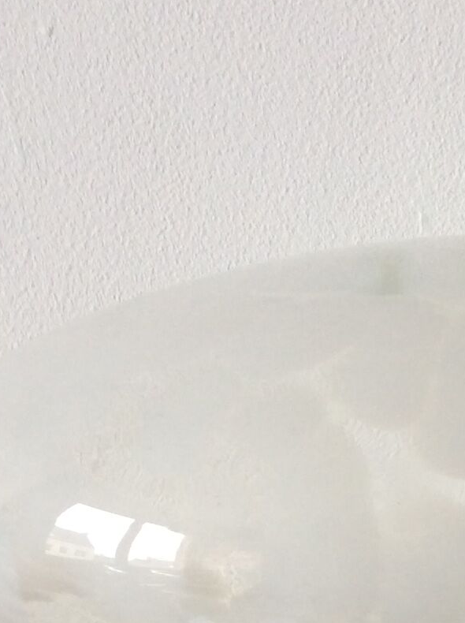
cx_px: 477
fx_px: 1886
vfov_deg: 17.4
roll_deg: +2.1
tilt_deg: -20.5
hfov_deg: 13.8
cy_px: 840
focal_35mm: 105
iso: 40
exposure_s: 1/33
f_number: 2.4
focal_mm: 3.3
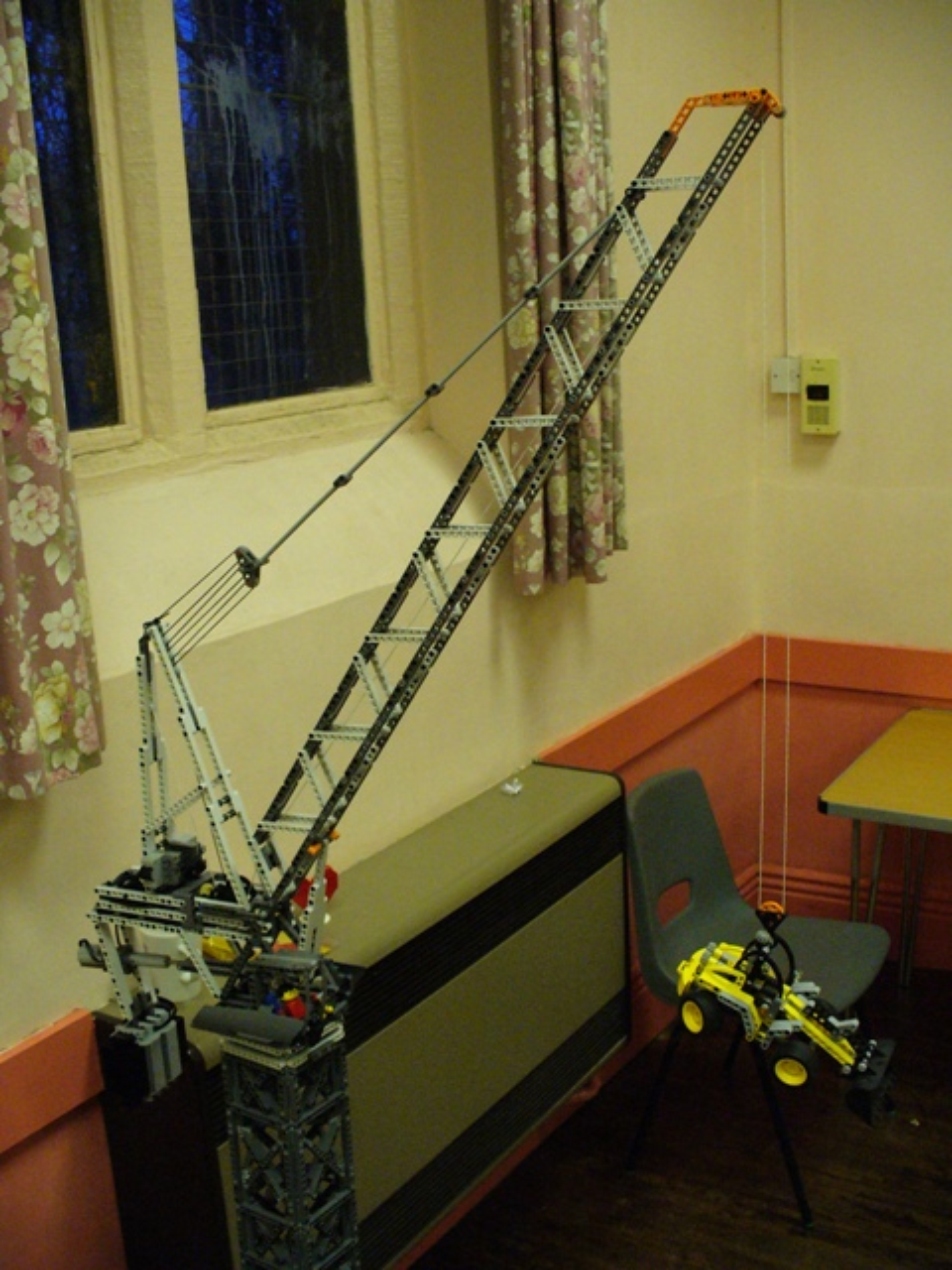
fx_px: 1357
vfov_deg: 50.1
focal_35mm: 37
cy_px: 635
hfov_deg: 38.7
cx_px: 476
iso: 400
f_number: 2.8
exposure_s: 1/50
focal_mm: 6.1
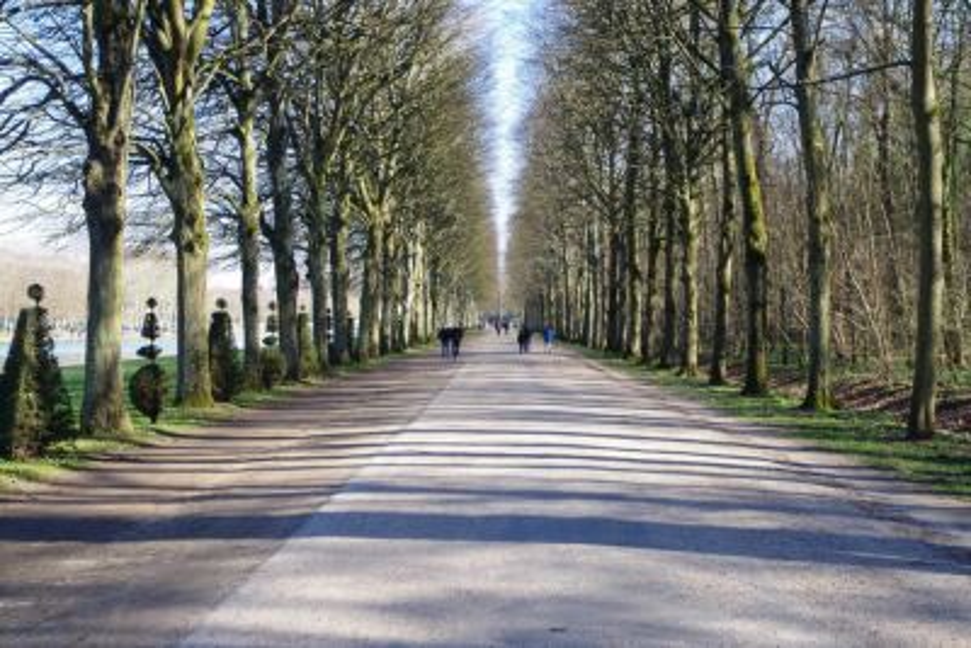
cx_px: 486
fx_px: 1241
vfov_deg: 29.3
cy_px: 324
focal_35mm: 46
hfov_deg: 42.7
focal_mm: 30.63
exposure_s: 1/400
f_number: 14
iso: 1600
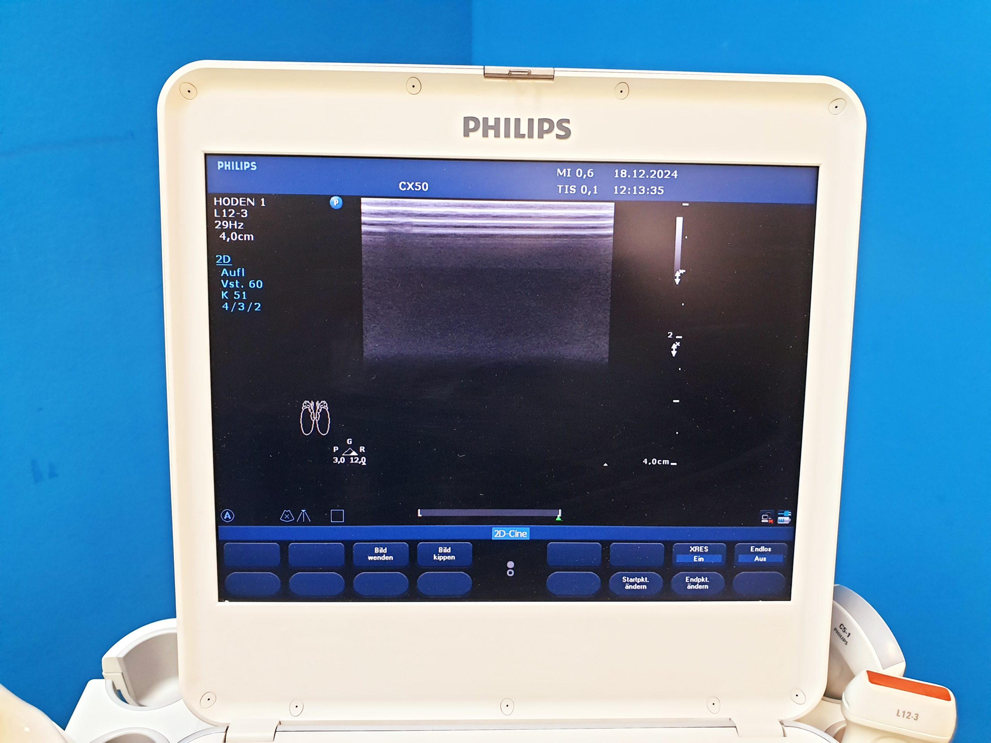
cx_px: 496
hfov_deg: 67.3
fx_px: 744
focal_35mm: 26
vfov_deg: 53.1
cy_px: 372
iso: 320
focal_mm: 4.3
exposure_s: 1/50
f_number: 2.4
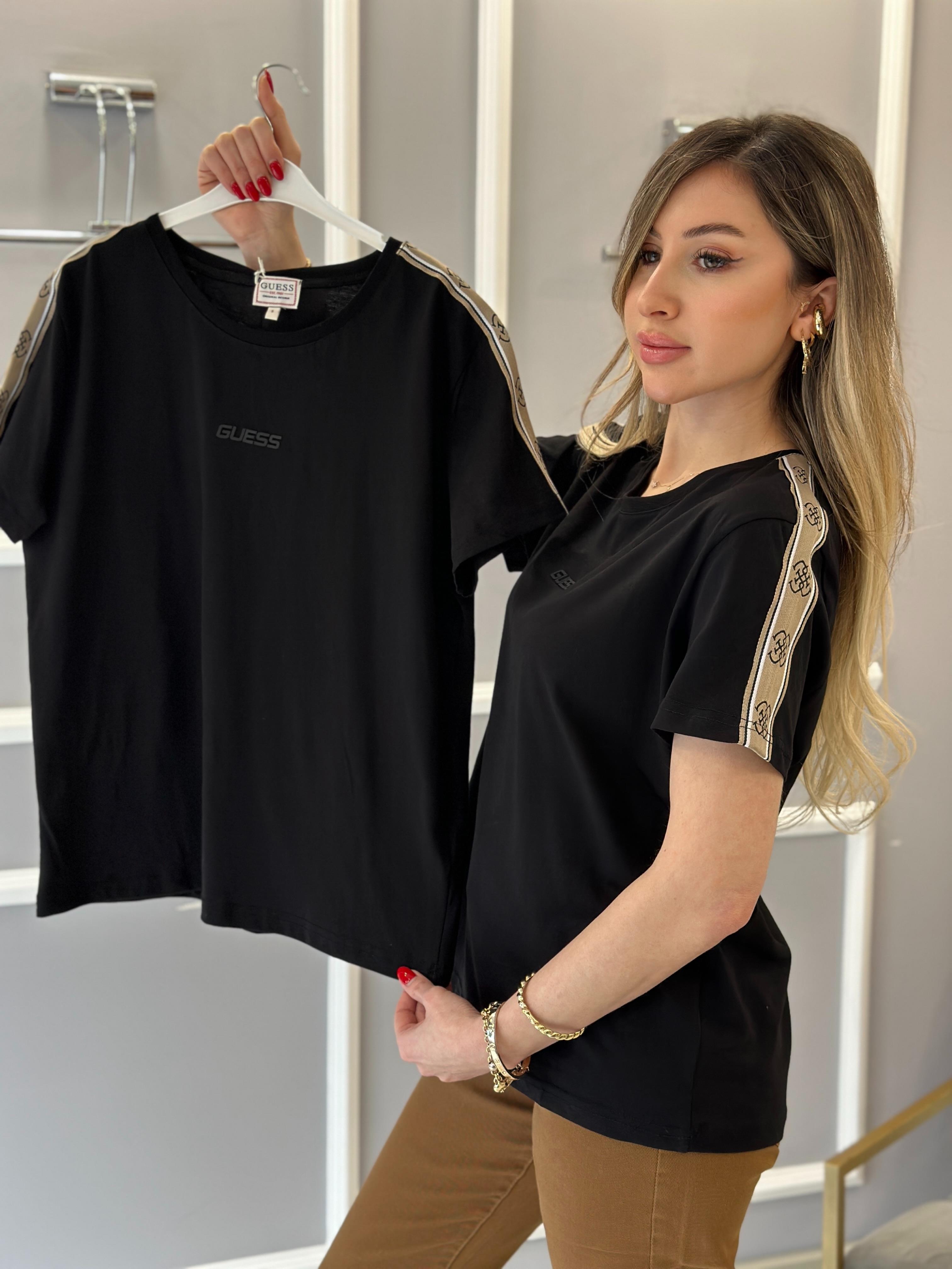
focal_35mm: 48
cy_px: 634
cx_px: 476
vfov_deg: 39.7
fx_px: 1760
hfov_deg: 30.3
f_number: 1.78
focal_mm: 6.86
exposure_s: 1/90
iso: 125
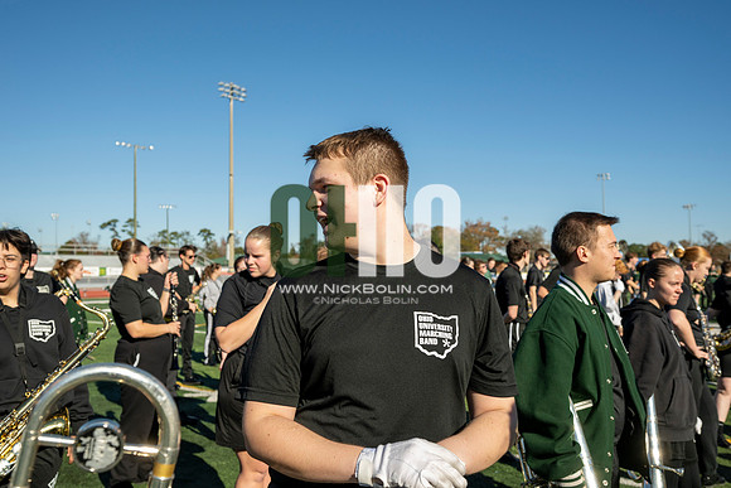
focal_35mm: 30
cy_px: 244
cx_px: 366
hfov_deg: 61.9
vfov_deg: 43.6
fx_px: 609
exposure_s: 1/2000
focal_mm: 30
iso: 320
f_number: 5
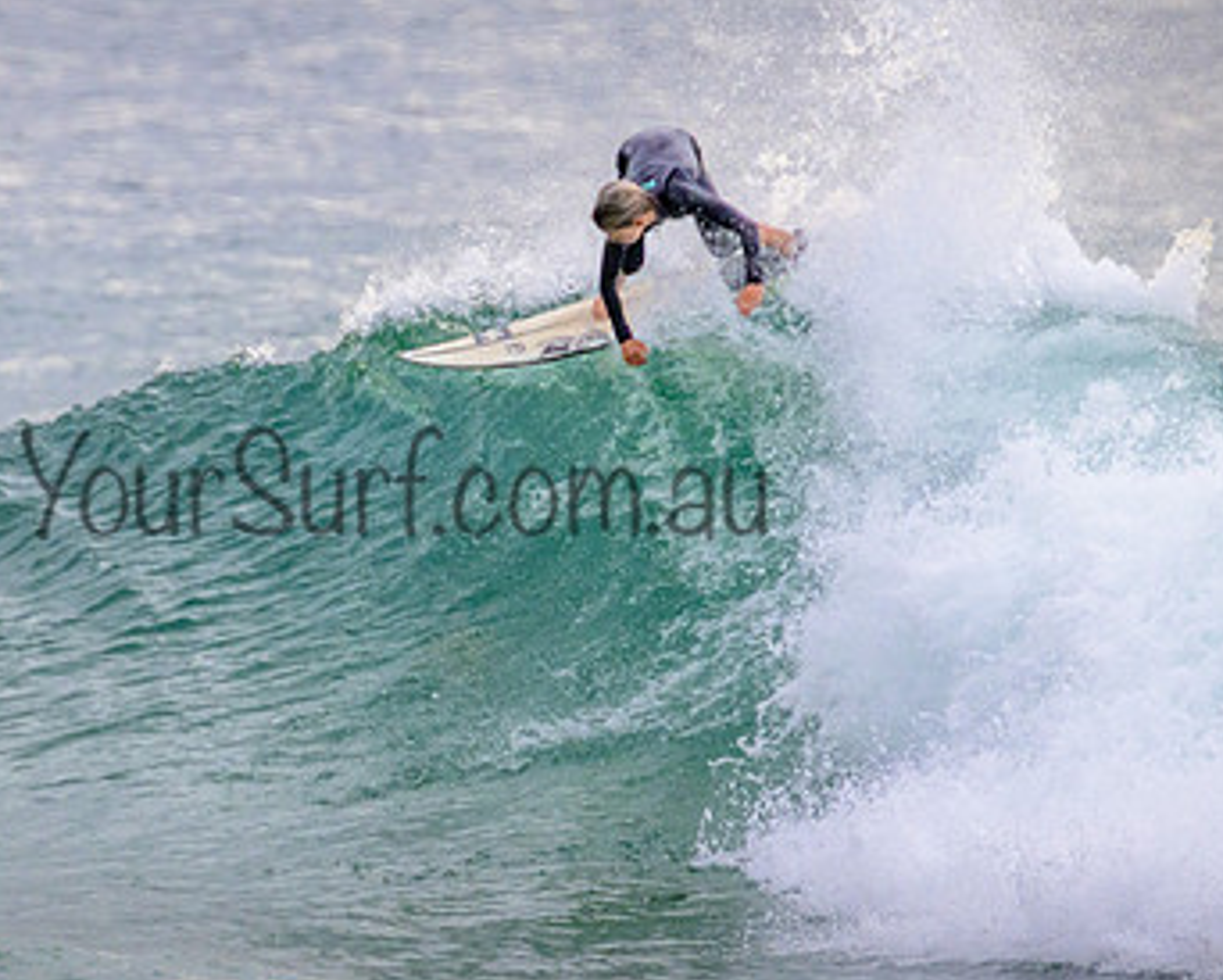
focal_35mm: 1273
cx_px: 390
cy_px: 452
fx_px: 46104
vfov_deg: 1.2
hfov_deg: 1.5
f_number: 11
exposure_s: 1/2000
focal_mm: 800
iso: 2000
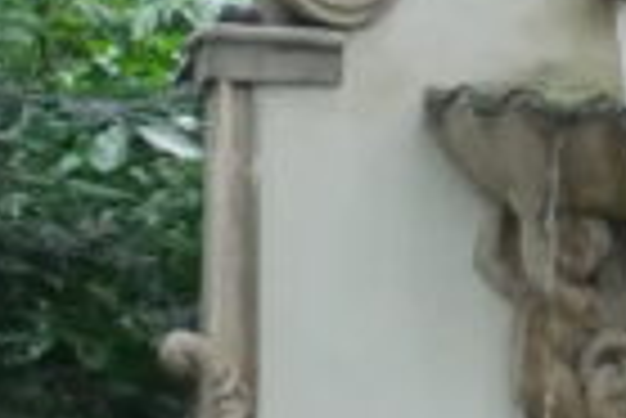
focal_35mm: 261
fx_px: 4543
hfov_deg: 7.5
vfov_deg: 5.2
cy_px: 834
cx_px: 1410
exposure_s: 1/60
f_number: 4.1
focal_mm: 17
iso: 3200
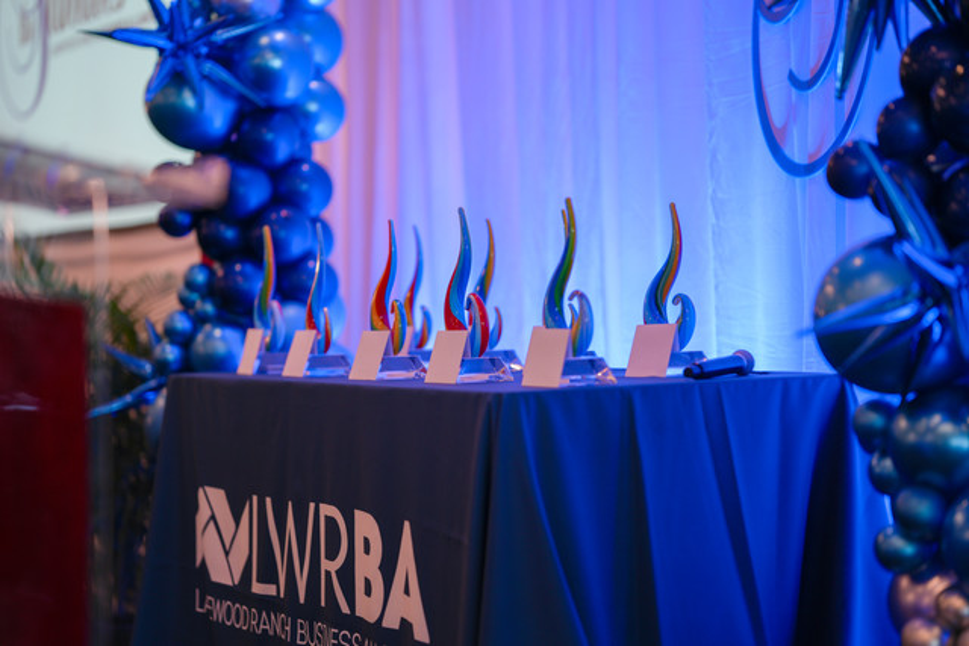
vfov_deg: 16.1
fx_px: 2288
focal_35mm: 85
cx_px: 484
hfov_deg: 23.9
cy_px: 323
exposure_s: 1/125
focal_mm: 85
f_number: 1.4
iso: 125
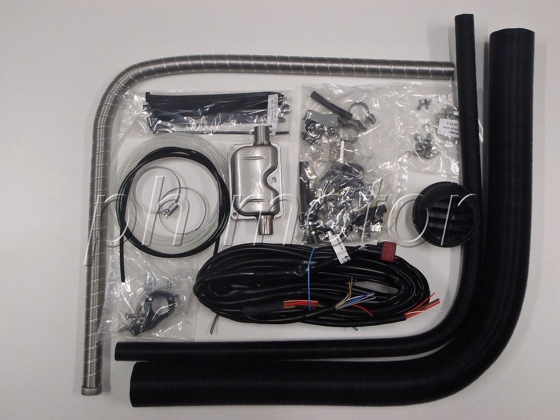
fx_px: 582
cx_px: 280
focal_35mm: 36
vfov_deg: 39.7
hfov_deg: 51.4
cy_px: 210
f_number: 4.1
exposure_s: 1/20
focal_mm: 6.53
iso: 200
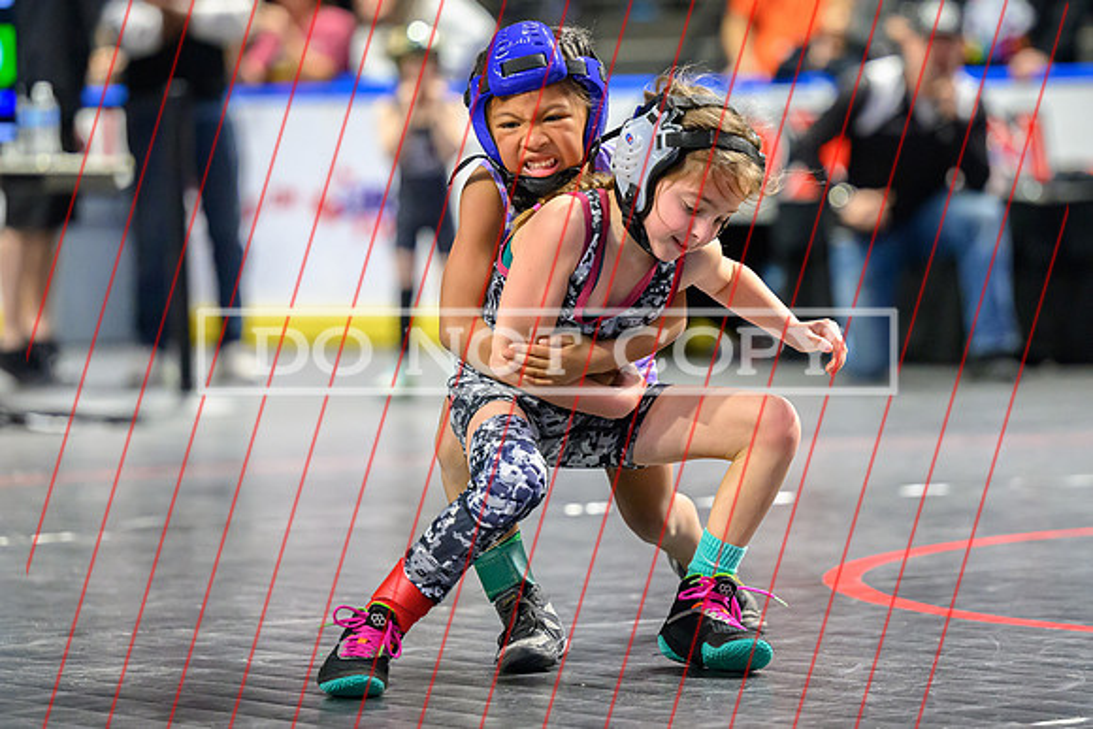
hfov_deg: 12.1
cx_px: 596
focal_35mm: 169
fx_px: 5144
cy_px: 272
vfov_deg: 8.1
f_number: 2.8
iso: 7200
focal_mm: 125
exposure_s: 1/800
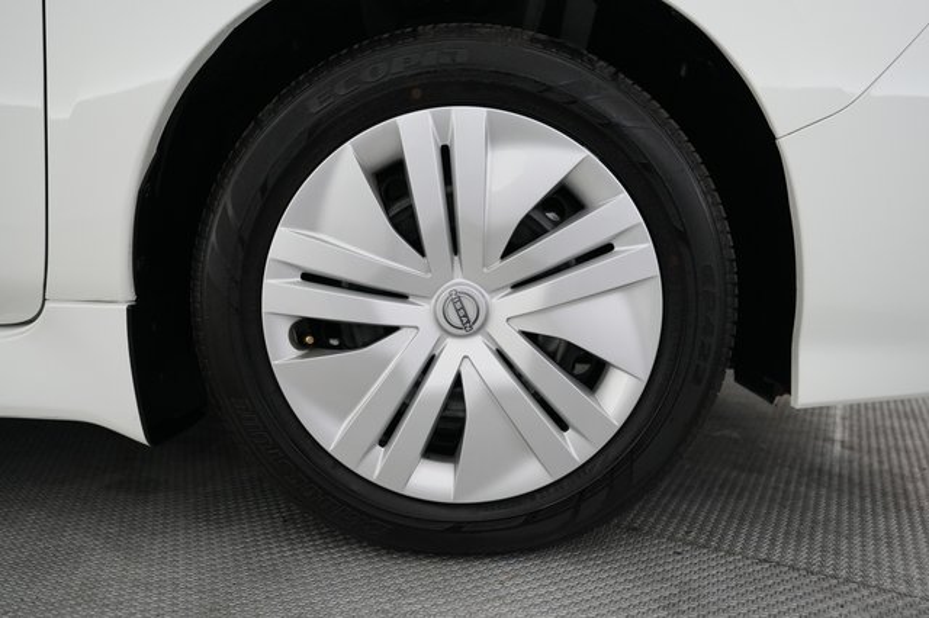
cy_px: 309
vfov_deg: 53.1
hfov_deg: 73.8
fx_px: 619
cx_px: 464
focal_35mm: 24
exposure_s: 1/160
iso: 2500
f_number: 2.8
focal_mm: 24
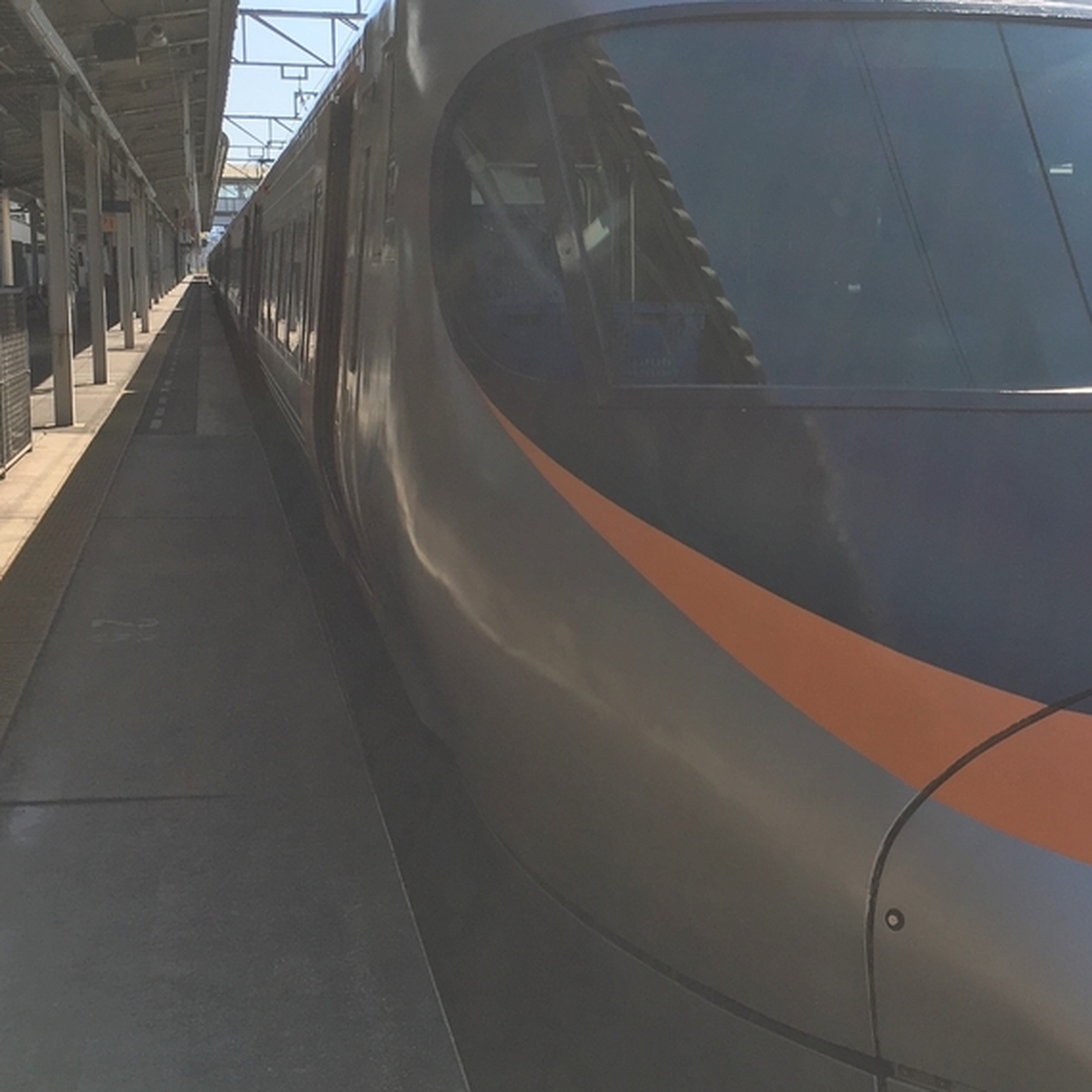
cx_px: 726
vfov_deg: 31.6
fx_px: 1927
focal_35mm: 54
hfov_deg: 31.4
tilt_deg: -6.5
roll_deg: -0.1
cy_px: 525
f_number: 2.2
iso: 25
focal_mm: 4.15
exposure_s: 1/1374
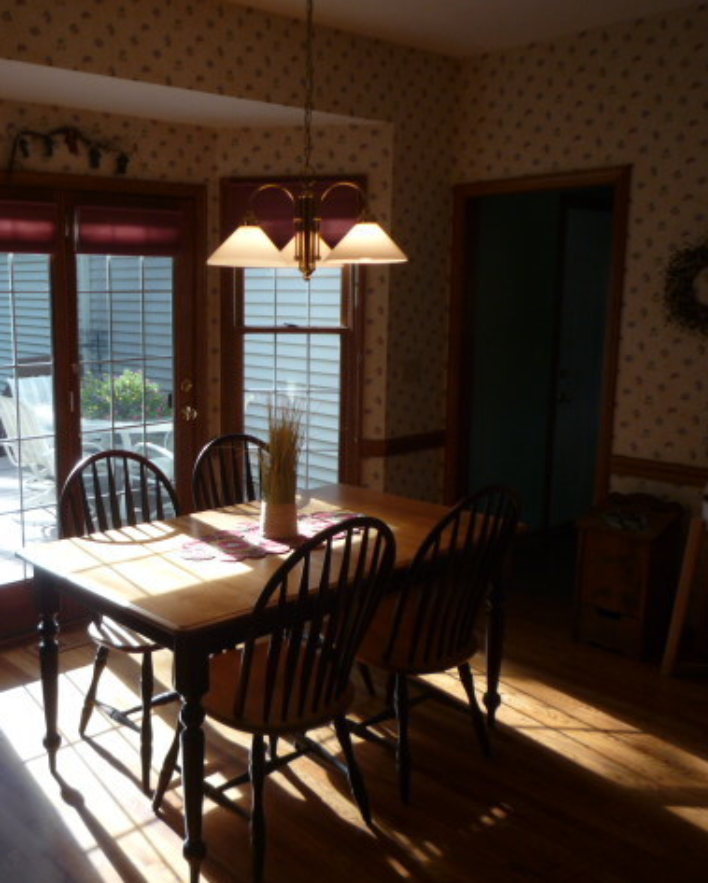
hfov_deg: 43.5
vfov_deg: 54.2
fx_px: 864
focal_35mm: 33
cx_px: 202
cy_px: 444
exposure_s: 1/100
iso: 100
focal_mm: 4.4
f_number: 2.8
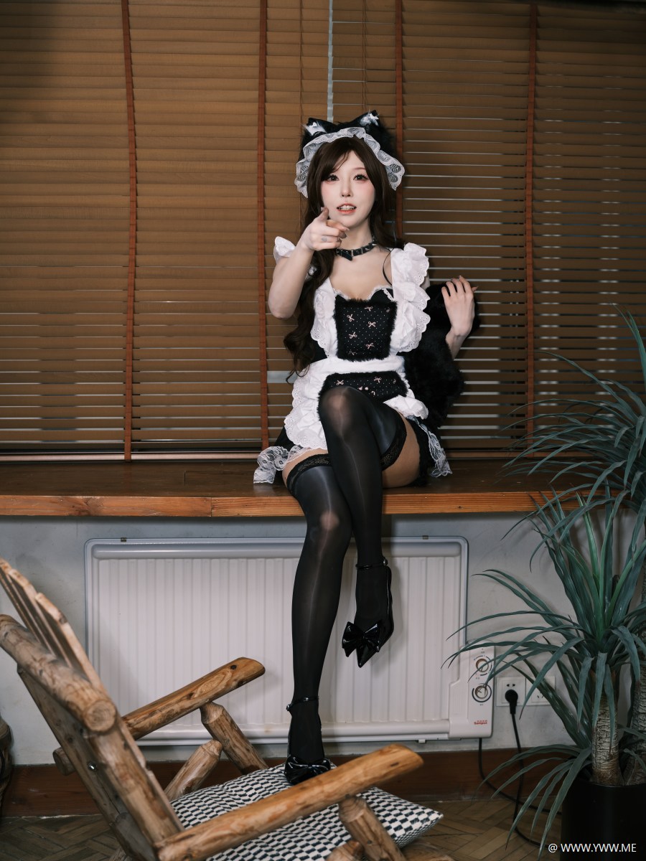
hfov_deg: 29.7
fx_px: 1219
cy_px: 430
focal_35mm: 49
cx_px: 323
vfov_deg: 38.9
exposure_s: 1/125
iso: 500
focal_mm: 62.4
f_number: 4
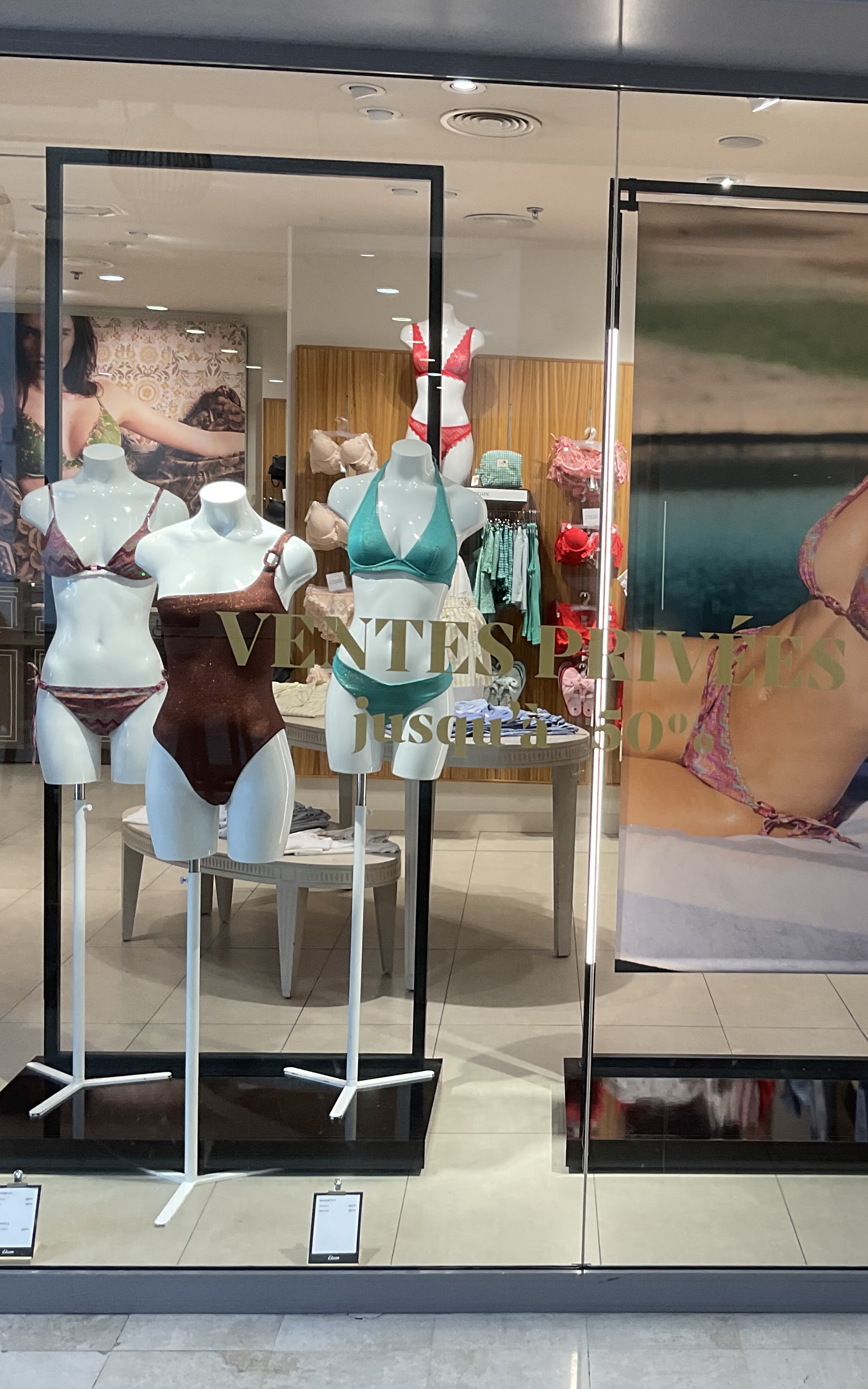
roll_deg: -2.0
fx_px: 1590
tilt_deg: -5.7
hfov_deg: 30.0
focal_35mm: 42
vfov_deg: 47.2
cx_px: 660
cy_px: 690
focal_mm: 3
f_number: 1.8
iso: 40
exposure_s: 1/100
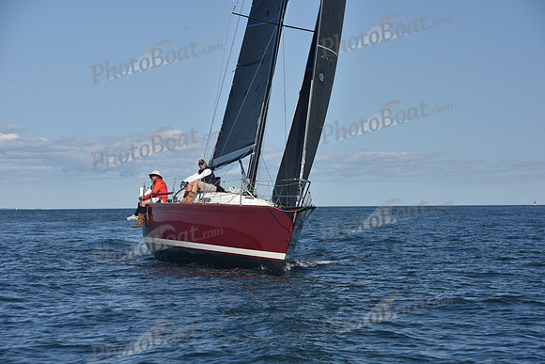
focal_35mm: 105
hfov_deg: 19.5
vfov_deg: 13.0
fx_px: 1590
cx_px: 272
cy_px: 182
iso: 250
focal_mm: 105
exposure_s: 1/800
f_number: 7.1
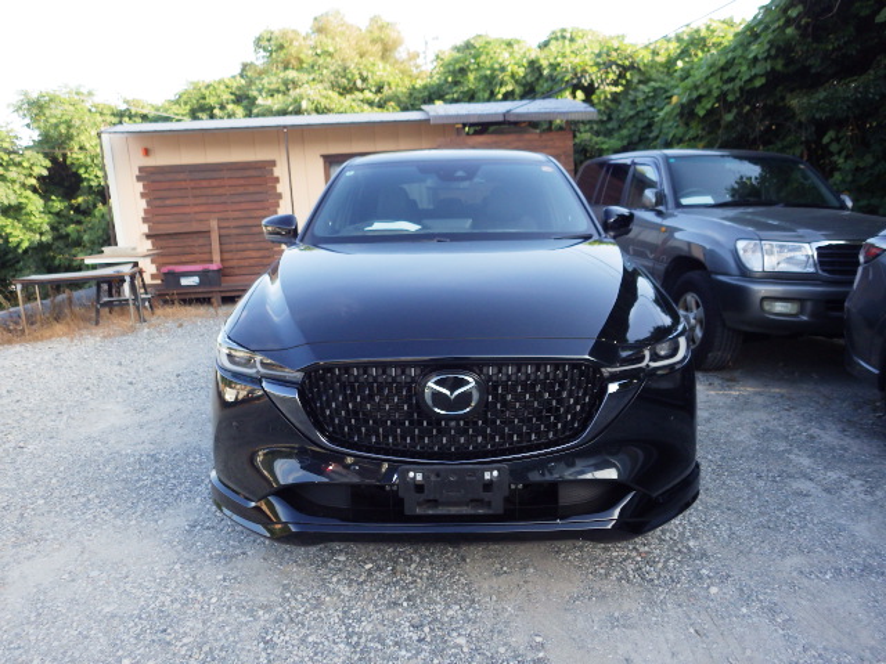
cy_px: 332
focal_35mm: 25
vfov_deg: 54.9
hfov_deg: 69.4
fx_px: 640
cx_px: 443
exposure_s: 1/320
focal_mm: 4.5
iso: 250
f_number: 2.8
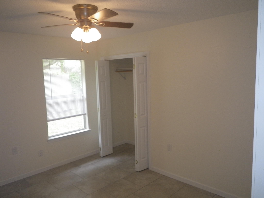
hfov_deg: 63.4
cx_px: 132
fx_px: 214
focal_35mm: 28
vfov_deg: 49.7
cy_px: 99
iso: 160
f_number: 3.5
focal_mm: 5
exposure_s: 1/50
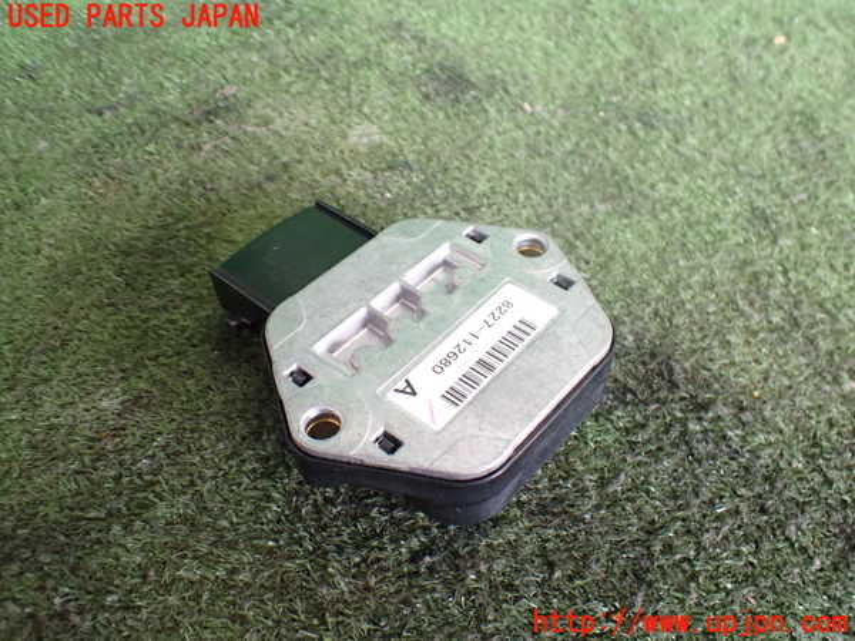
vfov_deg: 46.8
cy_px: 320
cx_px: 428
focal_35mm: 30
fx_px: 741
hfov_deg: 60.0
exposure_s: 1/125
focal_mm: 5.4
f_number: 2.3
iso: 800
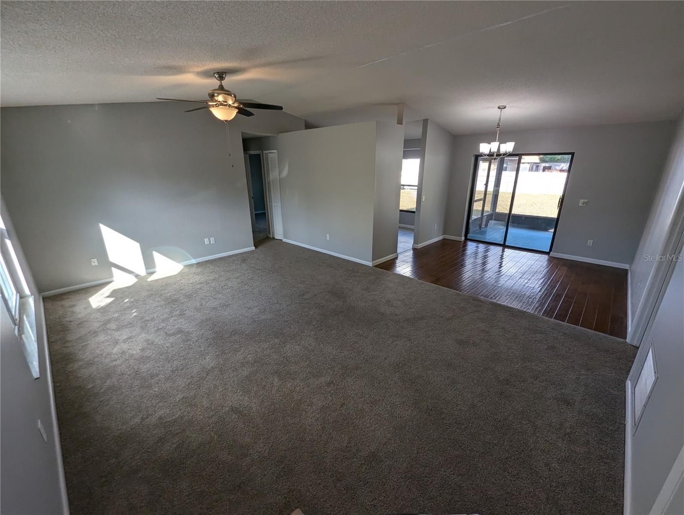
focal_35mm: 13
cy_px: 258
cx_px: 342
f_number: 2.2
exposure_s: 1/151
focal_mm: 1.95
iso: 59
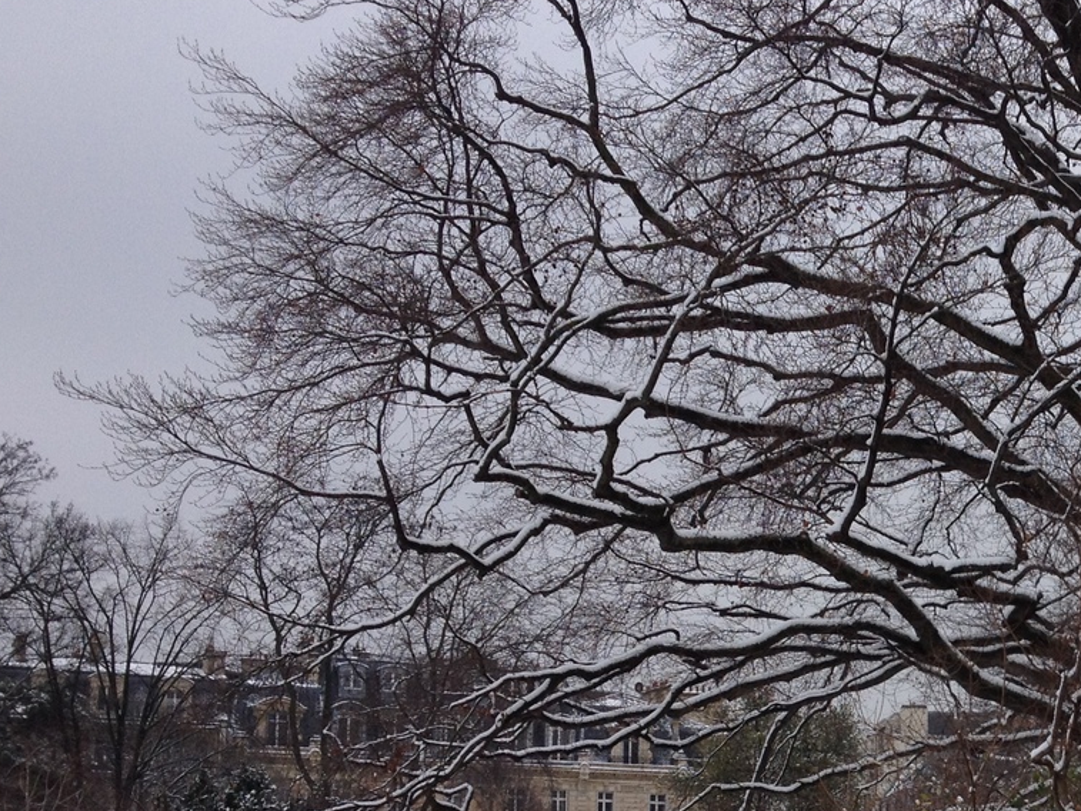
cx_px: 1121
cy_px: 767
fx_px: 2311
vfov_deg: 19.5
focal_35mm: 74
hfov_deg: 24.9
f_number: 2.4
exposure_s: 1/728
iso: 64
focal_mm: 4.28
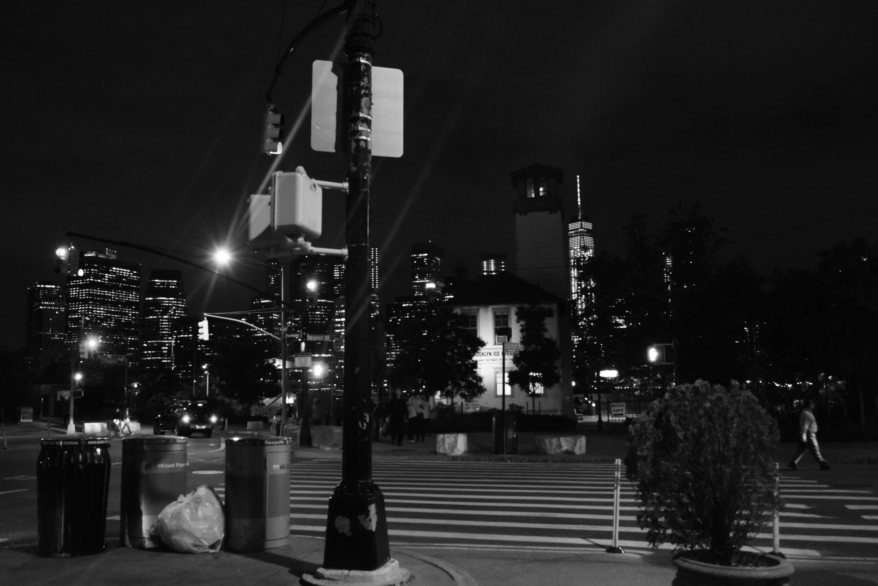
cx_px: 439
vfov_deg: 40.0
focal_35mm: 33
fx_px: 805
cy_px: 293
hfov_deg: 57.2
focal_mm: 22
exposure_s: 1/30
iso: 6400
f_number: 5.6
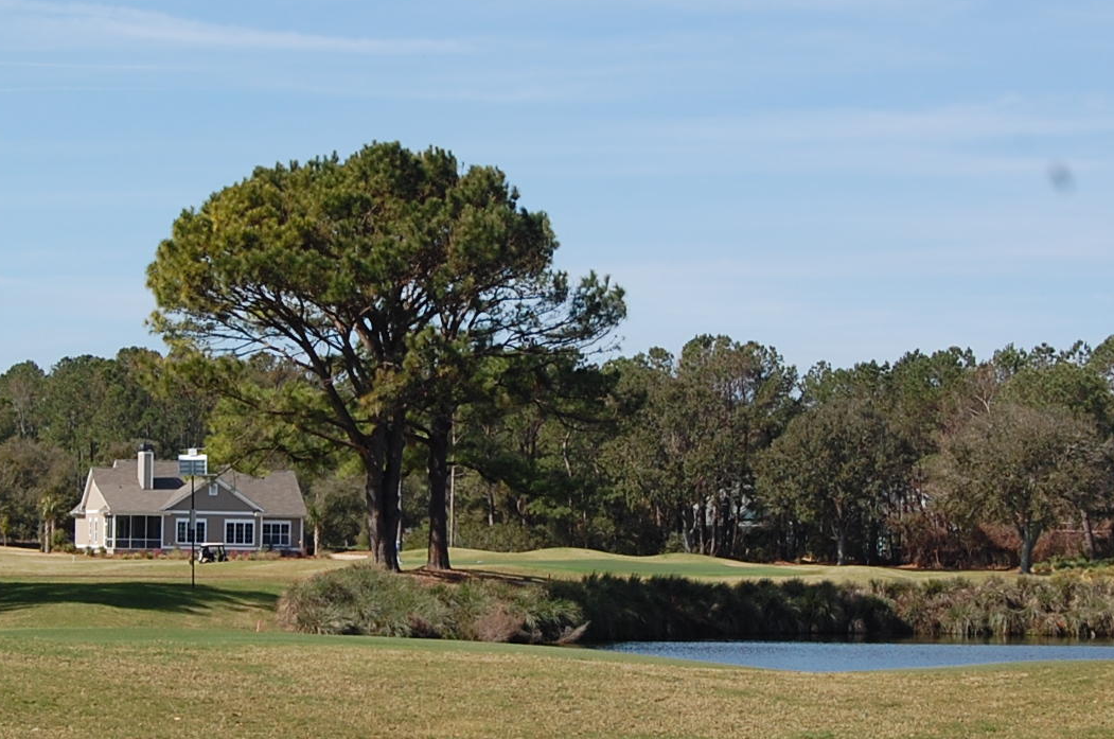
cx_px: 437
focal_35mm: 103
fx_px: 3182
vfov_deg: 13.2
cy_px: 328
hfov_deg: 19.8
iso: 200
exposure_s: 1/320
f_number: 9
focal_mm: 32
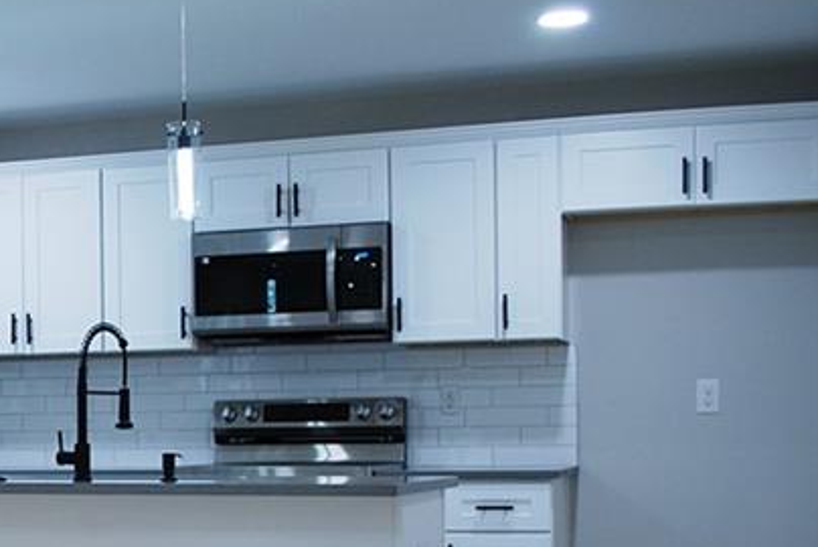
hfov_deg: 23.8
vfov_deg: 17.8
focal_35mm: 76
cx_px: -211
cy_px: 472
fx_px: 1728
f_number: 3.8
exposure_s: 1/30
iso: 200
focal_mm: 20
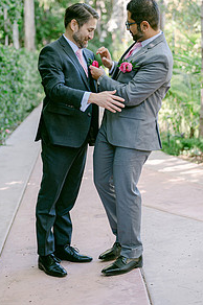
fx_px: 653
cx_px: 94
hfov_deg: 17.7
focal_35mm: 77
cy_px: 116
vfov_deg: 26.3
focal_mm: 50
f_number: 2
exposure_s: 1/125
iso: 140
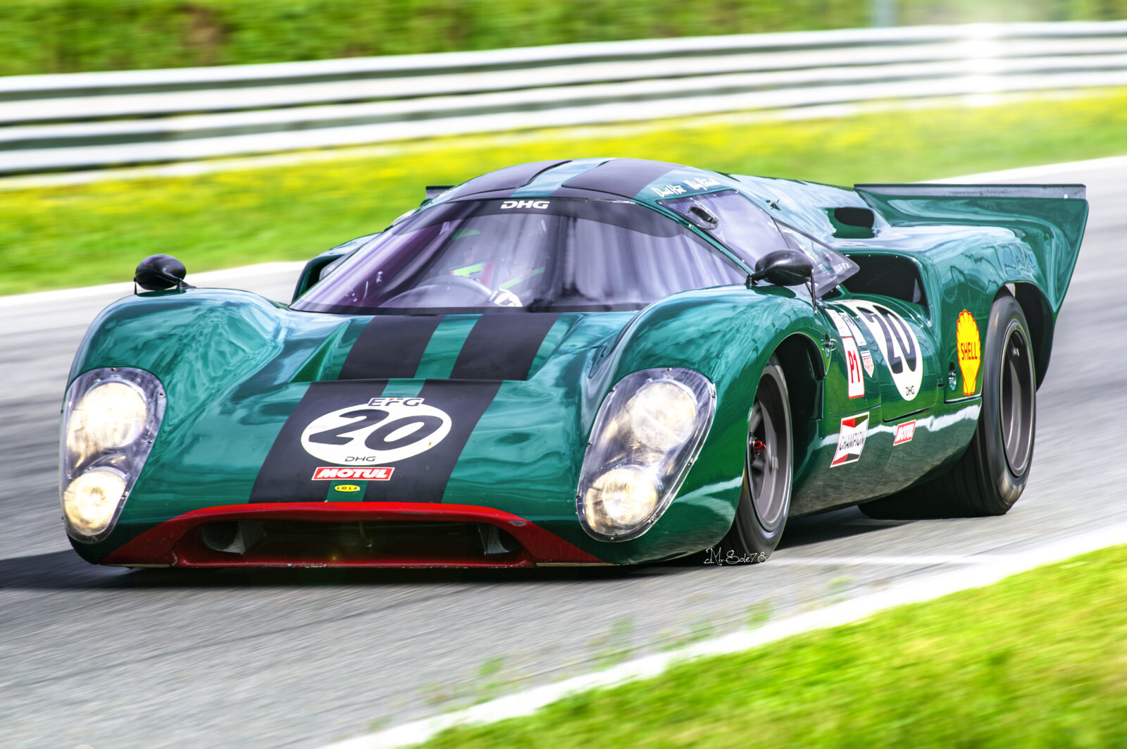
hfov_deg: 5.7
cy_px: 374
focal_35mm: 360
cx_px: 564
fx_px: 11257
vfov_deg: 3.8
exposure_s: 1/640
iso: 160
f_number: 8
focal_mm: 240
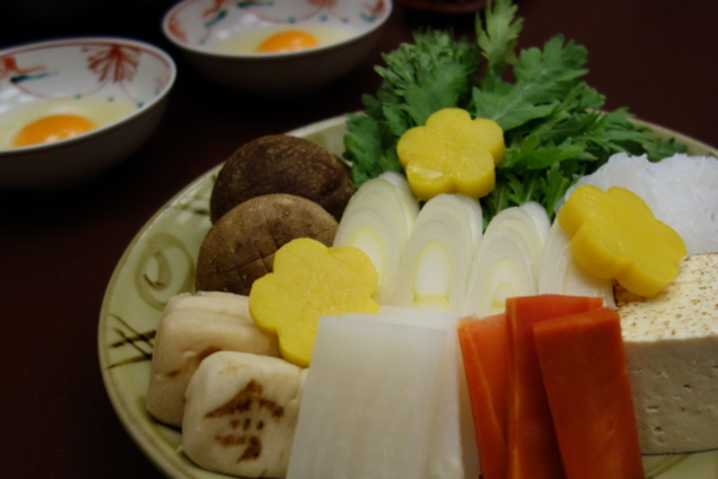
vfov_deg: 32.5
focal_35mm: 41
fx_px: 818
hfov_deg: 47.2
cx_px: 429
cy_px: 289
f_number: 1.8
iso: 640
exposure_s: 1/250
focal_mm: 10.4
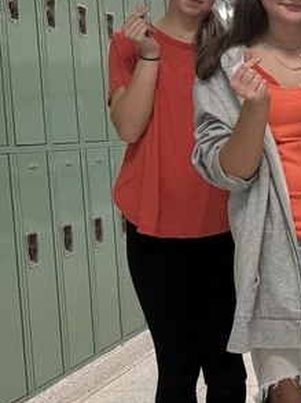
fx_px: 976
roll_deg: +3.3
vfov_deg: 23.3
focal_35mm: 84
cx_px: 484
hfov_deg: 15.8
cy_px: 199
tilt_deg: -4.4
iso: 320
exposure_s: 1/120
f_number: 1.78
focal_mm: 6.76
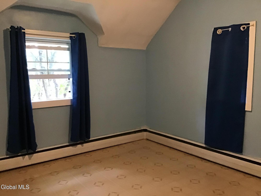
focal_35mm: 31
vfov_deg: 45.4
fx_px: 234
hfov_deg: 58.4
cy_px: 98
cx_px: 130
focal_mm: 3.3
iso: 250
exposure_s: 1/15
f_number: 2.4
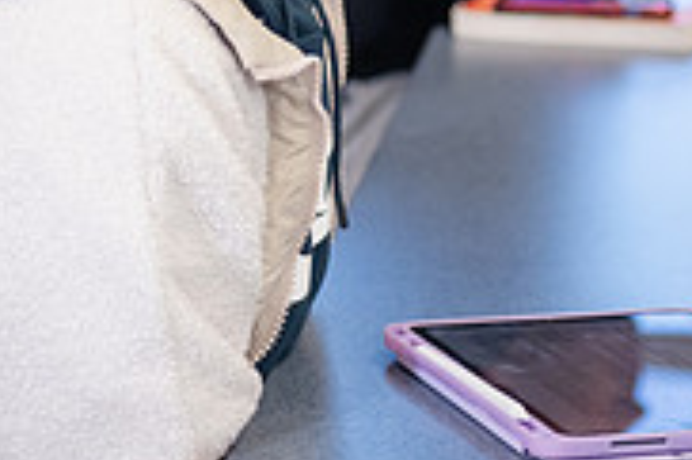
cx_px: 354
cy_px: -67
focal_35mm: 198
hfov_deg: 10.4
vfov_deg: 6.9
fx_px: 3802
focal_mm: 62
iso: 800
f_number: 2.8
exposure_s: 1/200
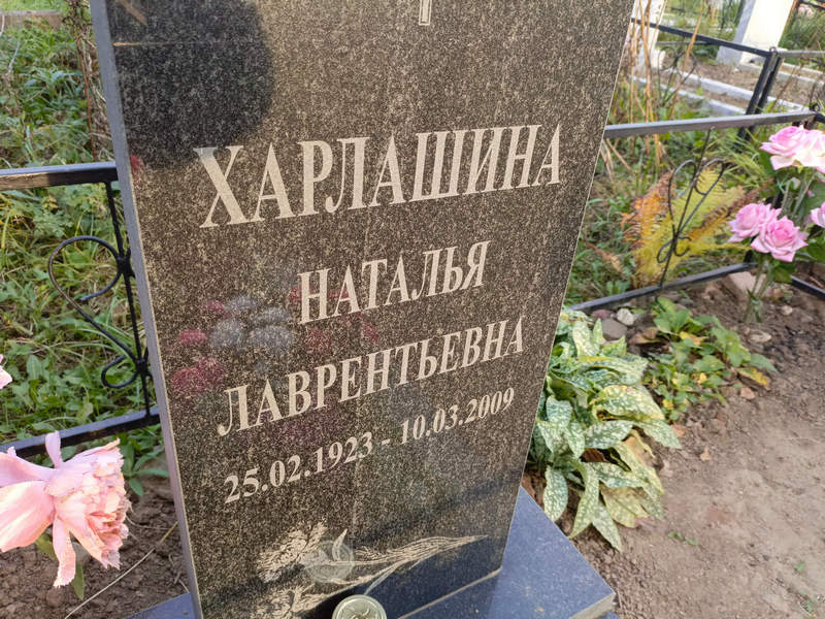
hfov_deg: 69.4
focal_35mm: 25
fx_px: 596
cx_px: 412
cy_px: 310
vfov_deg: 54.9
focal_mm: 4.76
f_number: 1.69
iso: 162
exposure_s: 1/100
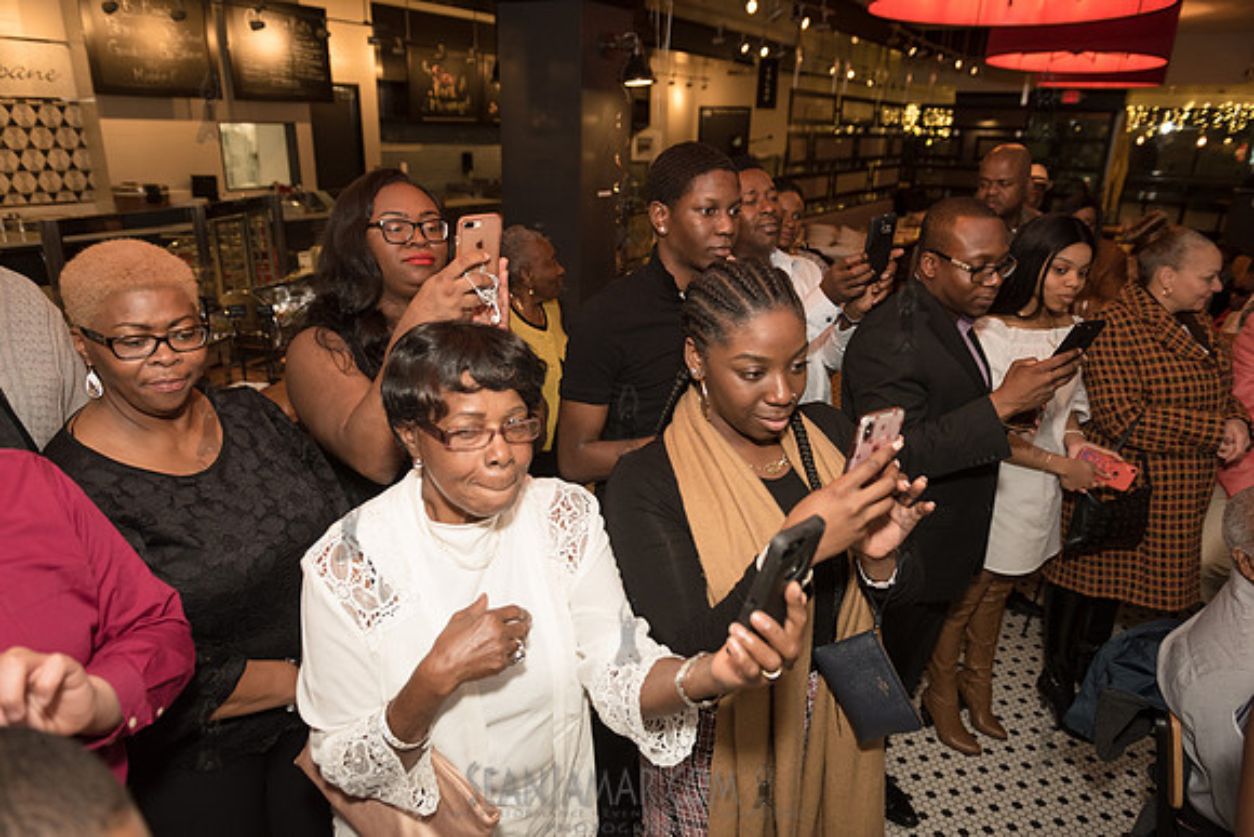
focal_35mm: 24
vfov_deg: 53.2
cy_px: 418
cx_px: 627
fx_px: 836
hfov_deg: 73.7
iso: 1250
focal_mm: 24
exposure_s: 1/320
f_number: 3.5
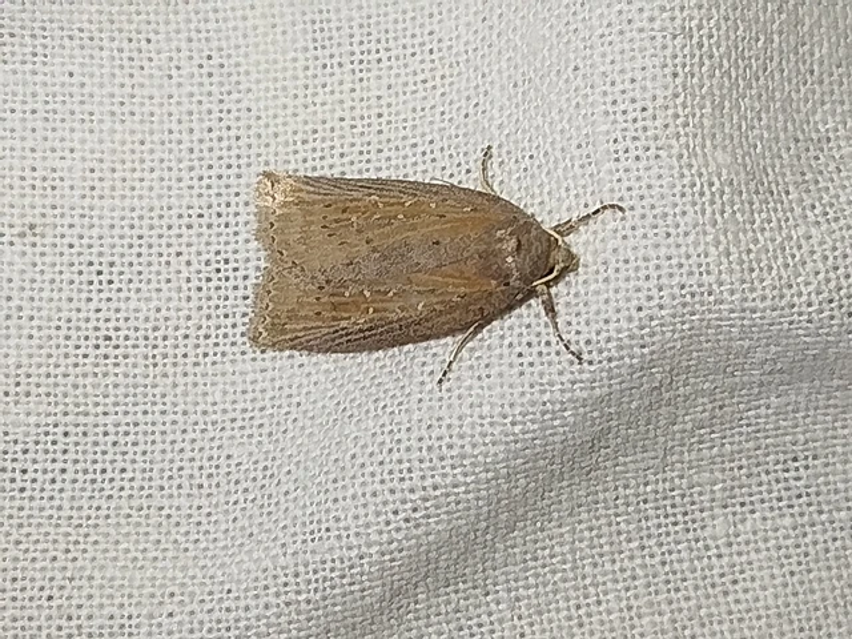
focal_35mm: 110
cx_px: 426
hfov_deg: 17.9
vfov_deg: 13.5
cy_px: 320
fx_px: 2707
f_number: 1.7
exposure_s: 1/50
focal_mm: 5.31
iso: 80
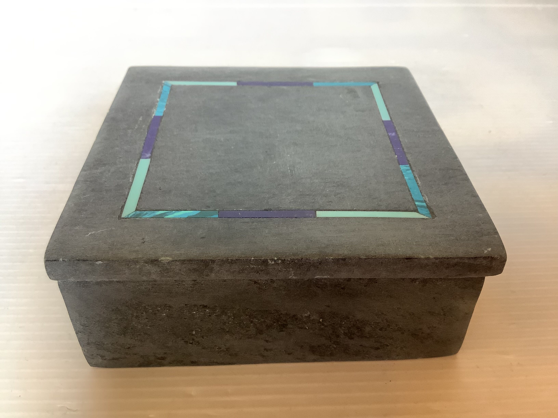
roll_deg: +0.1
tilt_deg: -37.7
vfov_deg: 45.4
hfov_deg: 58.4
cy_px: 209
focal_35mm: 31
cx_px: 279
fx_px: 500
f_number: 2.4
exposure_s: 1/33
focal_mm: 3.3
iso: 400
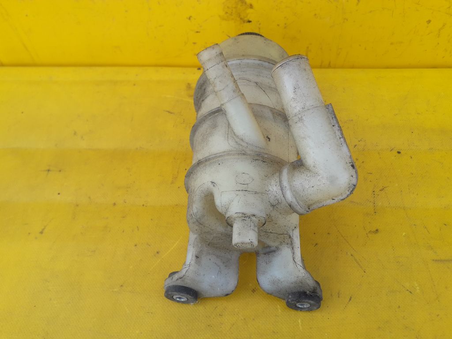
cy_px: 170
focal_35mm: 27
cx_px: 226
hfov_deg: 65.3
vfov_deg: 51.4
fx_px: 353
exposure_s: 1/237
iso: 40
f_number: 1.9
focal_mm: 3.6
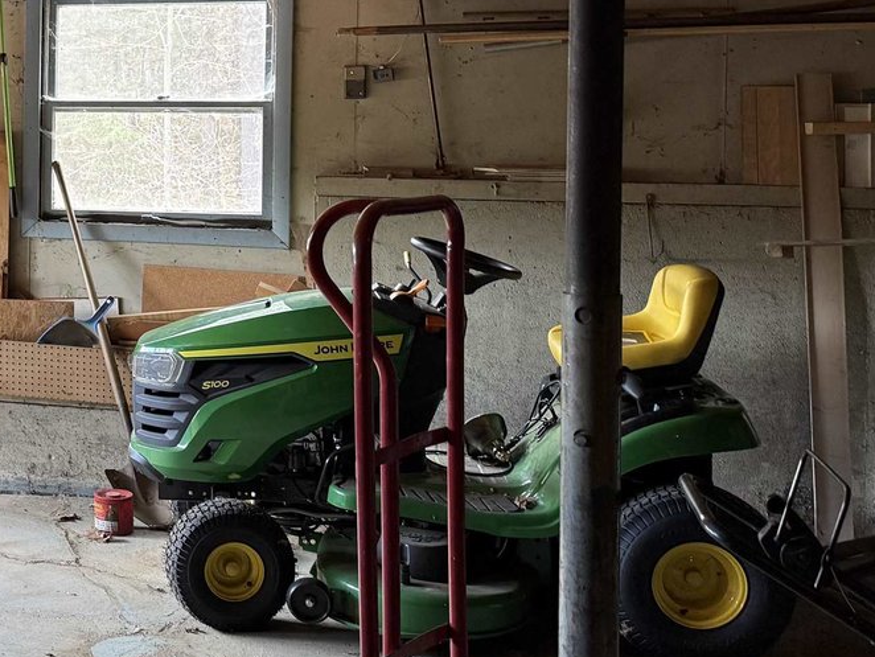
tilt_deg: -1.2
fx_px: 1467
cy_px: 136
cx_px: -75
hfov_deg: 30.0
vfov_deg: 24.9
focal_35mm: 58
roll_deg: -0.6
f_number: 1.78
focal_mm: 6.76
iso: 160
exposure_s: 1/60
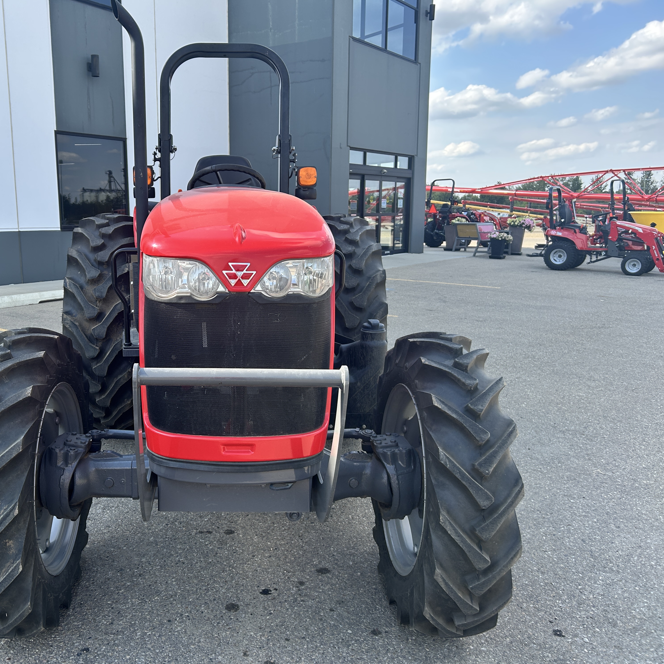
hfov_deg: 51.7
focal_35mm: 31
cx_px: 233
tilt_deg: -9.9
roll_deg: +1.2
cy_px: 333
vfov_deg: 52.5
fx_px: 673
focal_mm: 5.7
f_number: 1.5
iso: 50
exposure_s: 1/1112
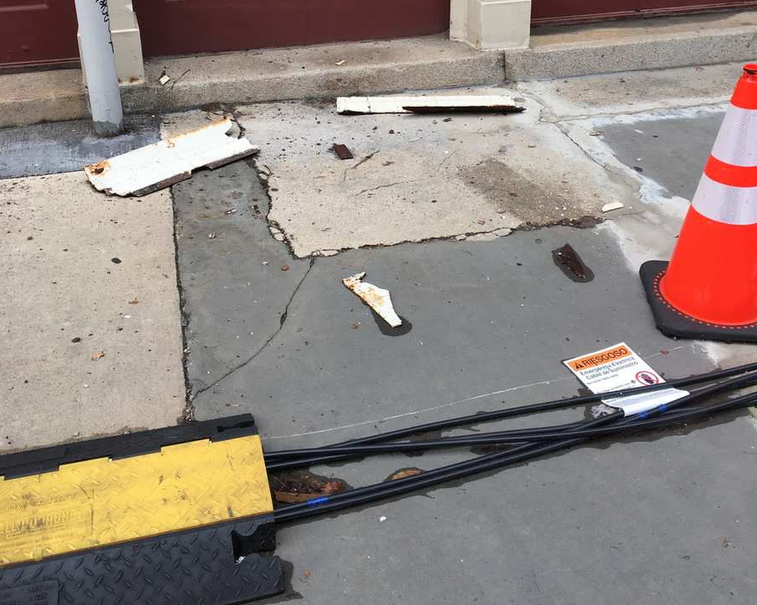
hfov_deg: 47.9
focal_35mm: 38
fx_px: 851
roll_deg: +1.1
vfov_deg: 37.8
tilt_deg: -25.5
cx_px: 377
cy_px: 123
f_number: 2.2
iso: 25
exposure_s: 1/251
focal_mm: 4.15
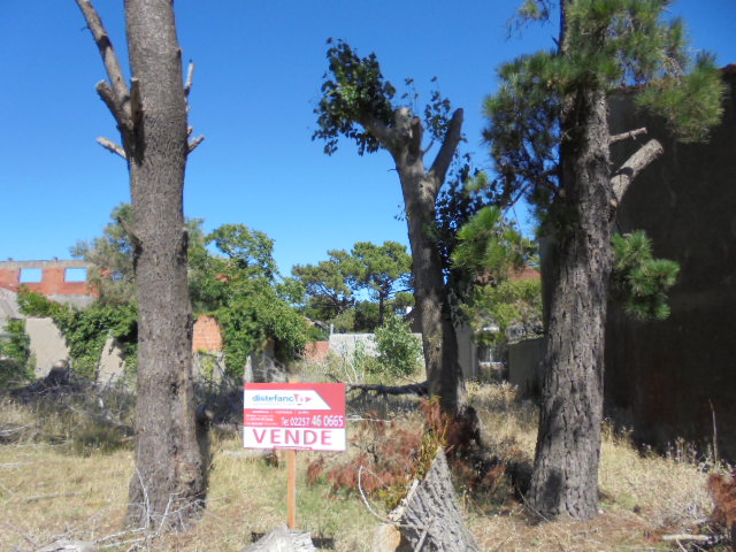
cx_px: 368
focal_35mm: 26
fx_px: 553
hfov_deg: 67.3
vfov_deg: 53.1
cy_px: 276
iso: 100
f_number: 3.5
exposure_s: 1/640
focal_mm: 4.6
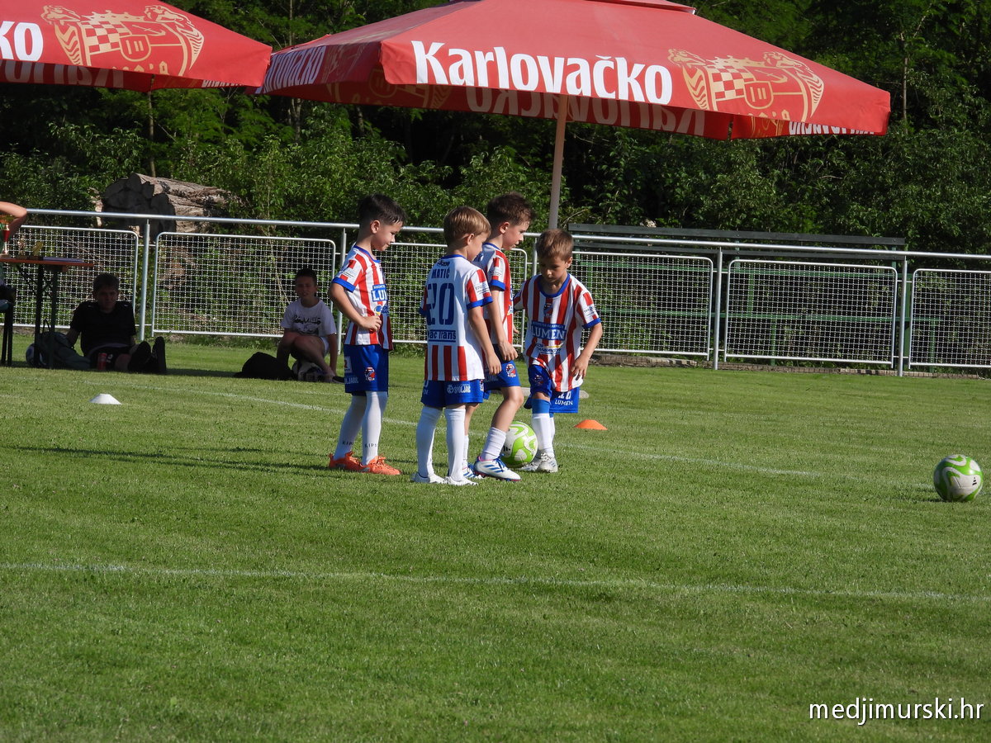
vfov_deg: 5.8
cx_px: 496
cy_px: 372
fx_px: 7300
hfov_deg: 7.8
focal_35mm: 255
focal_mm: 45.8
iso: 100
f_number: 4.5
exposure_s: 1/1000
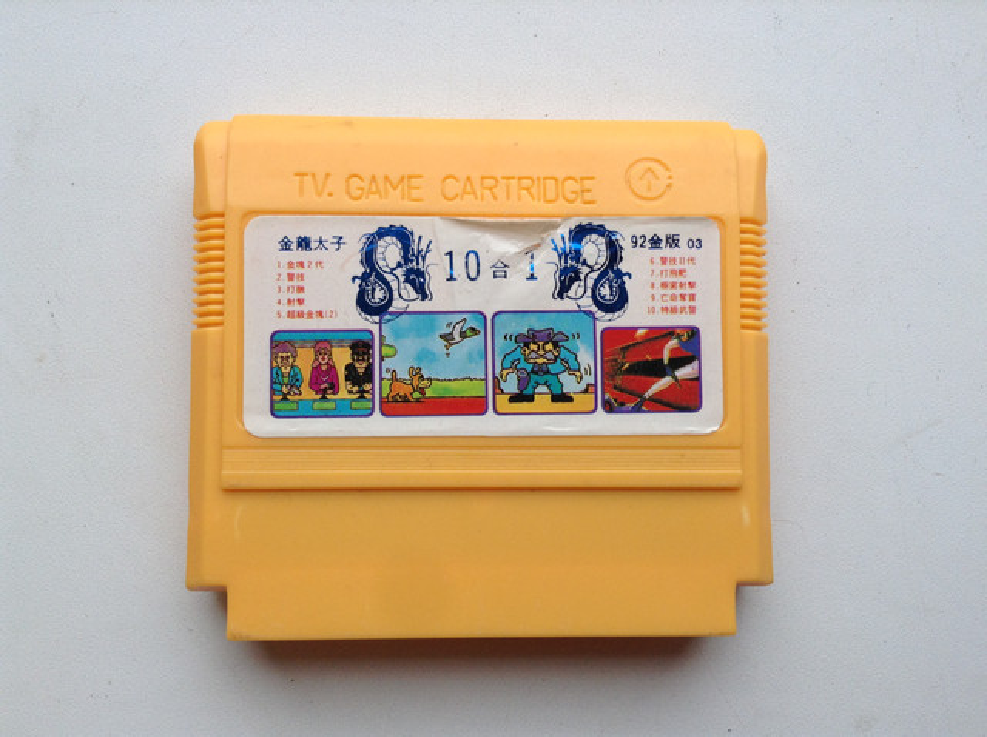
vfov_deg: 42.8
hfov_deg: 55.4
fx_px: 940
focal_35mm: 33
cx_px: 494
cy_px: 368
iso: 32
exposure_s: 1/120
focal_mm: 3.3
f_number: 2.4
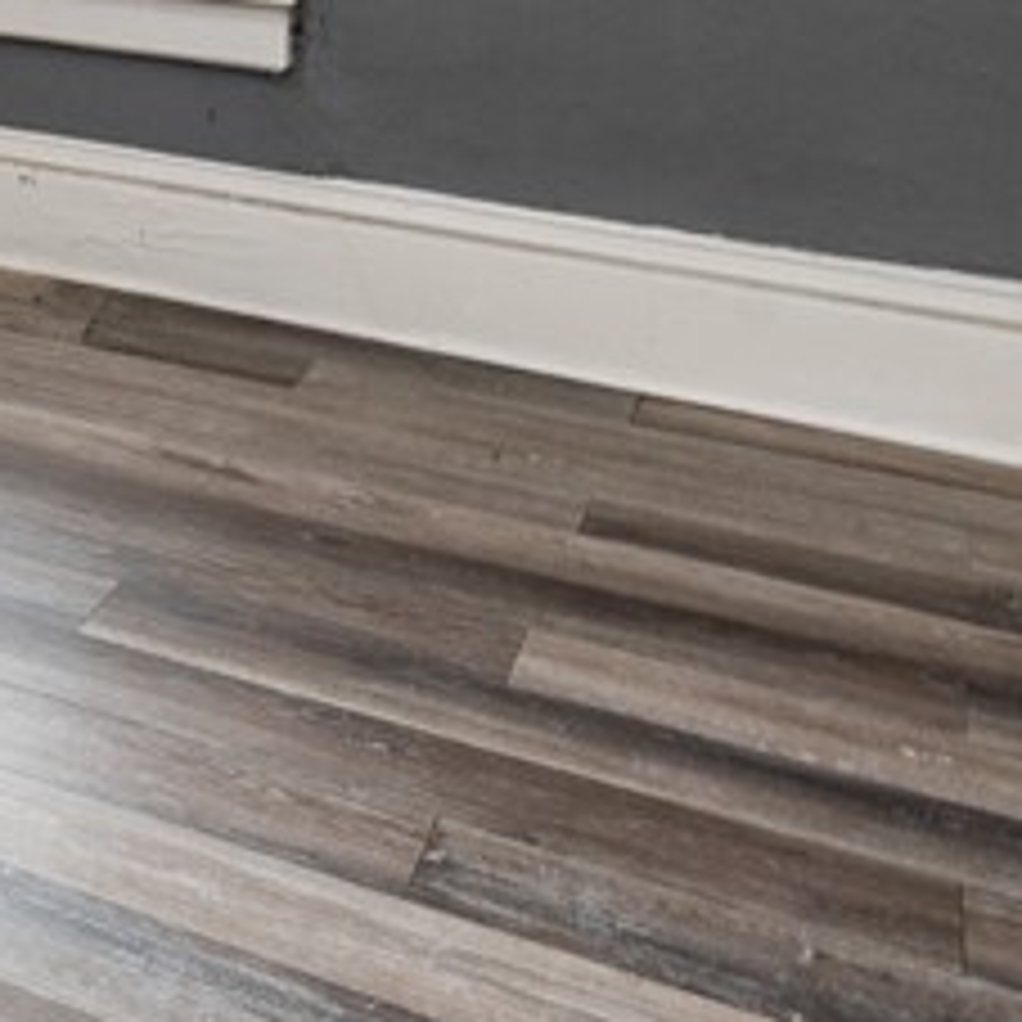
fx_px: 2038
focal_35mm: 61
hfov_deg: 19.0
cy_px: -351
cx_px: -963
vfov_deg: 24.2
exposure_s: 1/15
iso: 100
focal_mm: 10
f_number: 11
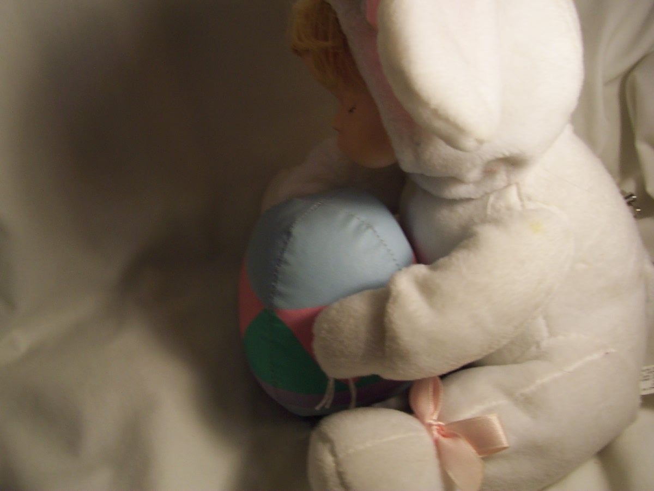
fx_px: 699
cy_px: 246
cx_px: 327
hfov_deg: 50.1
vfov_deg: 38.7
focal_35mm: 37
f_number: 2.8
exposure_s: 1/180
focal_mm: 5.6
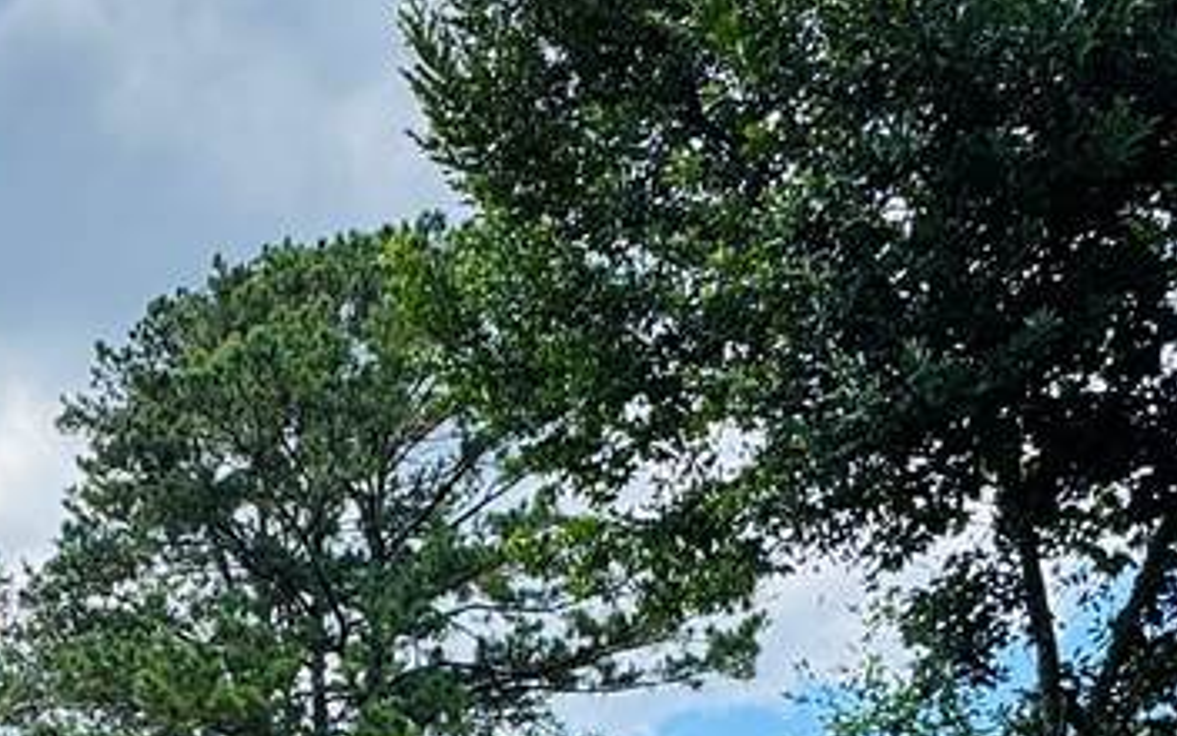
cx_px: 7
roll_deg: -1.4
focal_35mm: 54
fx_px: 1732
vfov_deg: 21.0
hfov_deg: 34.3
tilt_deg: +8.6
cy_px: 1044
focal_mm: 2.22
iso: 40
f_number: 2.2
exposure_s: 1/582
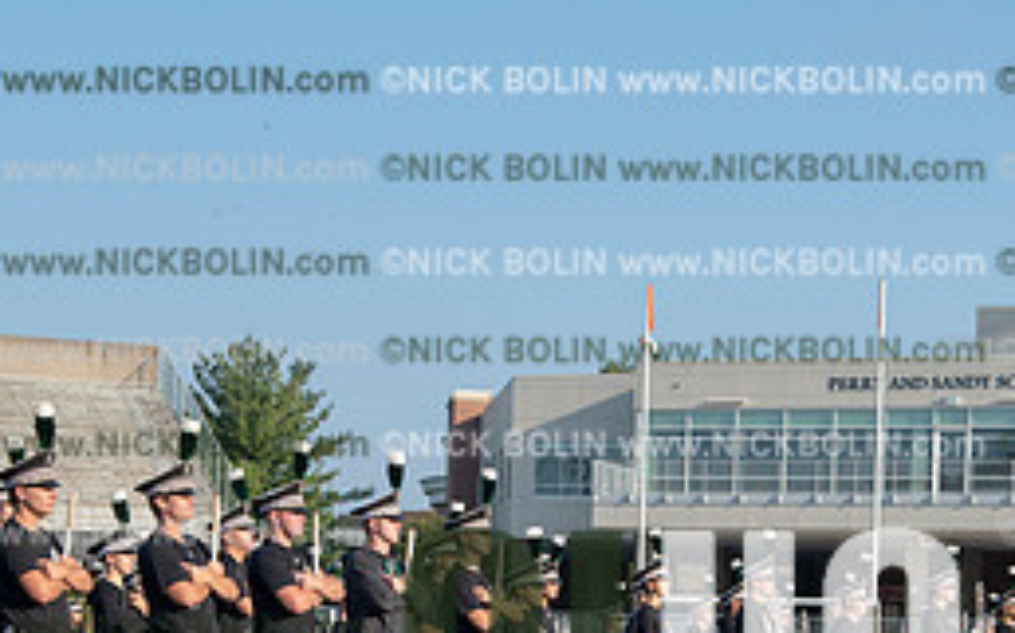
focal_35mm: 110
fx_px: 3041
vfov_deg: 11.7
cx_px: 681
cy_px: 718
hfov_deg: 18.9
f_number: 5.6
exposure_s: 1/500
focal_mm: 48
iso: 100
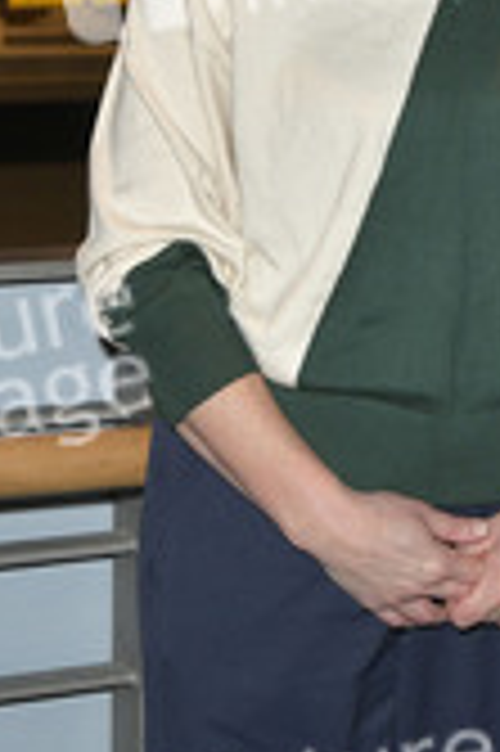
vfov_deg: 17.0
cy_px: 162
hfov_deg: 11.4
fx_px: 2505
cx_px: 410
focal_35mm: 120
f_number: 5.6
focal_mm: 50
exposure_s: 1/250
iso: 2500
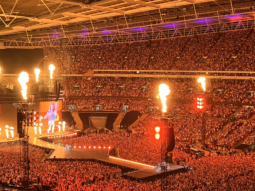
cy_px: 111
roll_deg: -0.8
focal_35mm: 60
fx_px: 442
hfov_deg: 32.2
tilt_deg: -6.9
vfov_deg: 24.4
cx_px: 116
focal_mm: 5.7
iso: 125
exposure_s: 1/74
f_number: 1.5
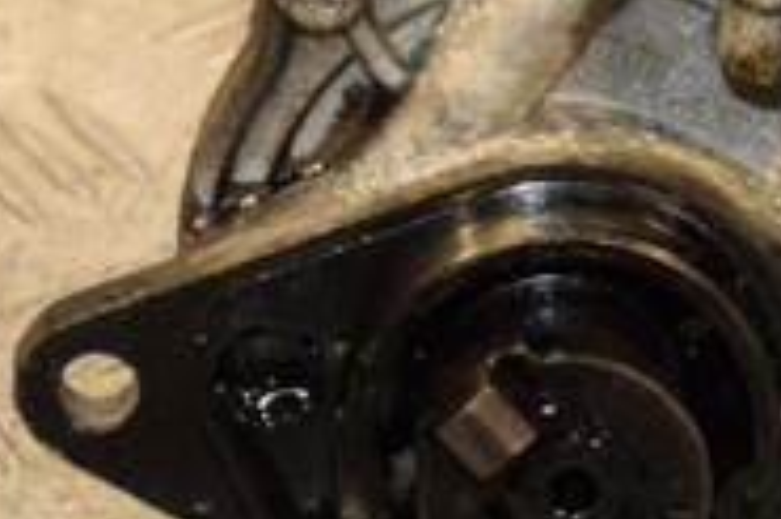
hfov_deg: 4.7
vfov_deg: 3.1
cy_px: 426
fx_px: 9515
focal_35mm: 439
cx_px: 798
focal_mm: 90
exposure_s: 1/100
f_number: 5.6
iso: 800
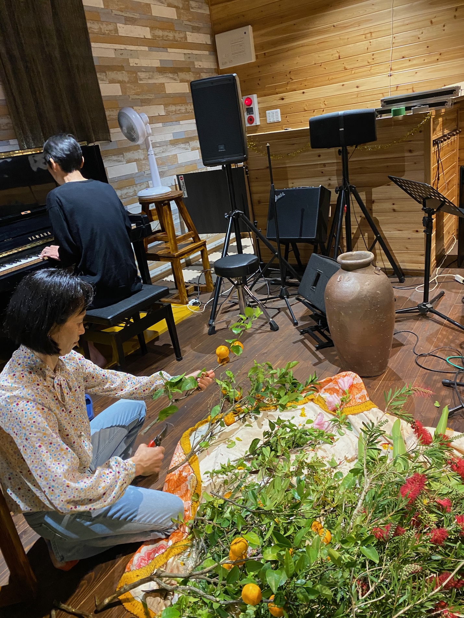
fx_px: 465
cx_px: 232
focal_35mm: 26
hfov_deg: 53.1
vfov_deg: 67.3
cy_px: 309
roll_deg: +9.1
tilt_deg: -19.8
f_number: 1.8
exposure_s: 1/40
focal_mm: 4.25
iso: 400
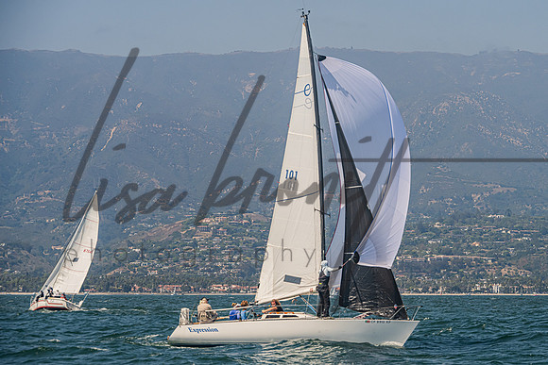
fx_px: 2447
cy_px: 191
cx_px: 338
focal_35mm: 161
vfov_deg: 8.5
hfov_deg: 12.8
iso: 400
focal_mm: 130
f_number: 8
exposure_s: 1/2000
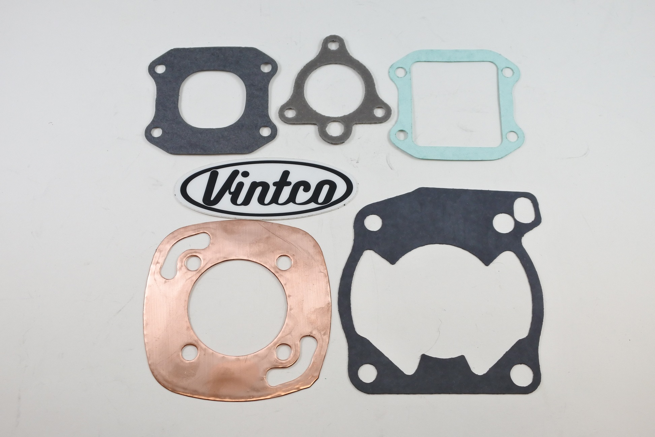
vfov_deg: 32.6
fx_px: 746
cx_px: 328
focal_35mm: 41
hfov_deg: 47.4
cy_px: 218
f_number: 4.2
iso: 400
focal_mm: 15.3
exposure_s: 1/125
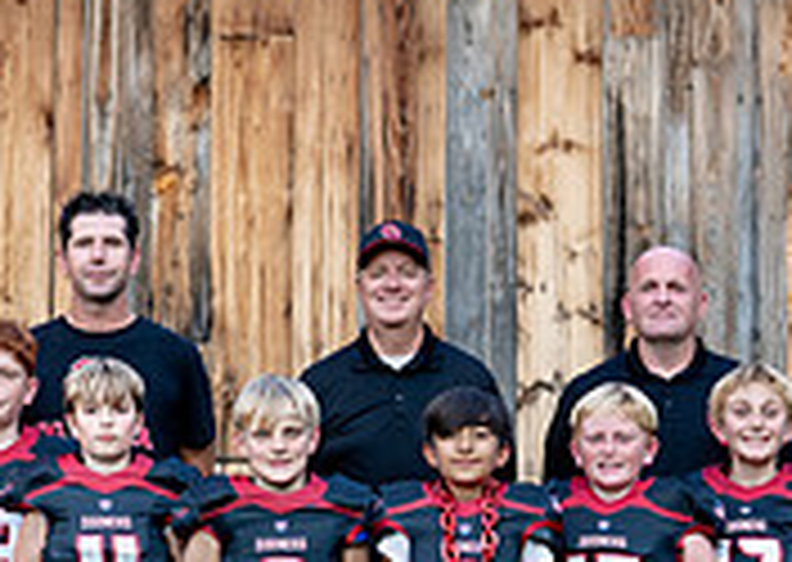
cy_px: 660
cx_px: 458
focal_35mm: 190
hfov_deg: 10.6
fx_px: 4266
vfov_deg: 7.5
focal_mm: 50
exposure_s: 1/1250
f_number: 1.8
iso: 400
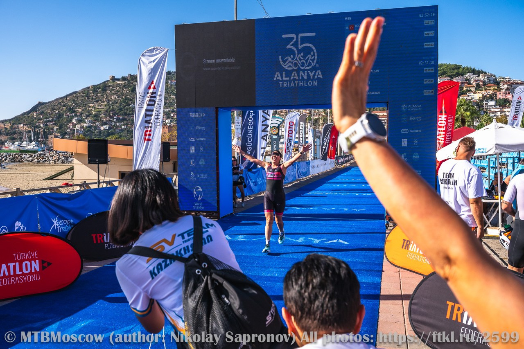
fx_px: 473
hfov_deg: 58.0
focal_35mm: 32
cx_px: 262
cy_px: 174
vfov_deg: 40.5
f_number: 7.1
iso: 200
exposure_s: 1/1000
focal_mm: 32.5
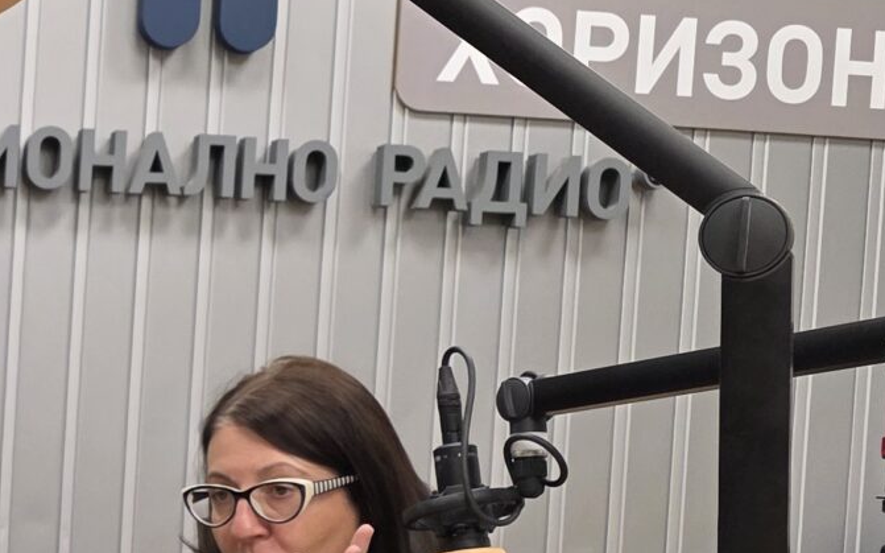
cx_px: -344
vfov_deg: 13.8
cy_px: 578
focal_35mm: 93
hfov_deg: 20.0
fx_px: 2243
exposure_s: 1/100
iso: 200
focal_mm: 6.3
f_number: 1.7
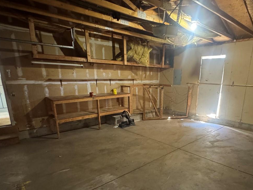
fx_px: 168
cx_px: 151
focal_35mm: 23
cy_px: 127
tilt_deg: -16.0
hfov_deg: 73.2
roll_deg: -1.1
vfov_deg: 57.5
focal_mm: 2.22
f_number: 2.2
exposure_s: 1/40
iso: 1000
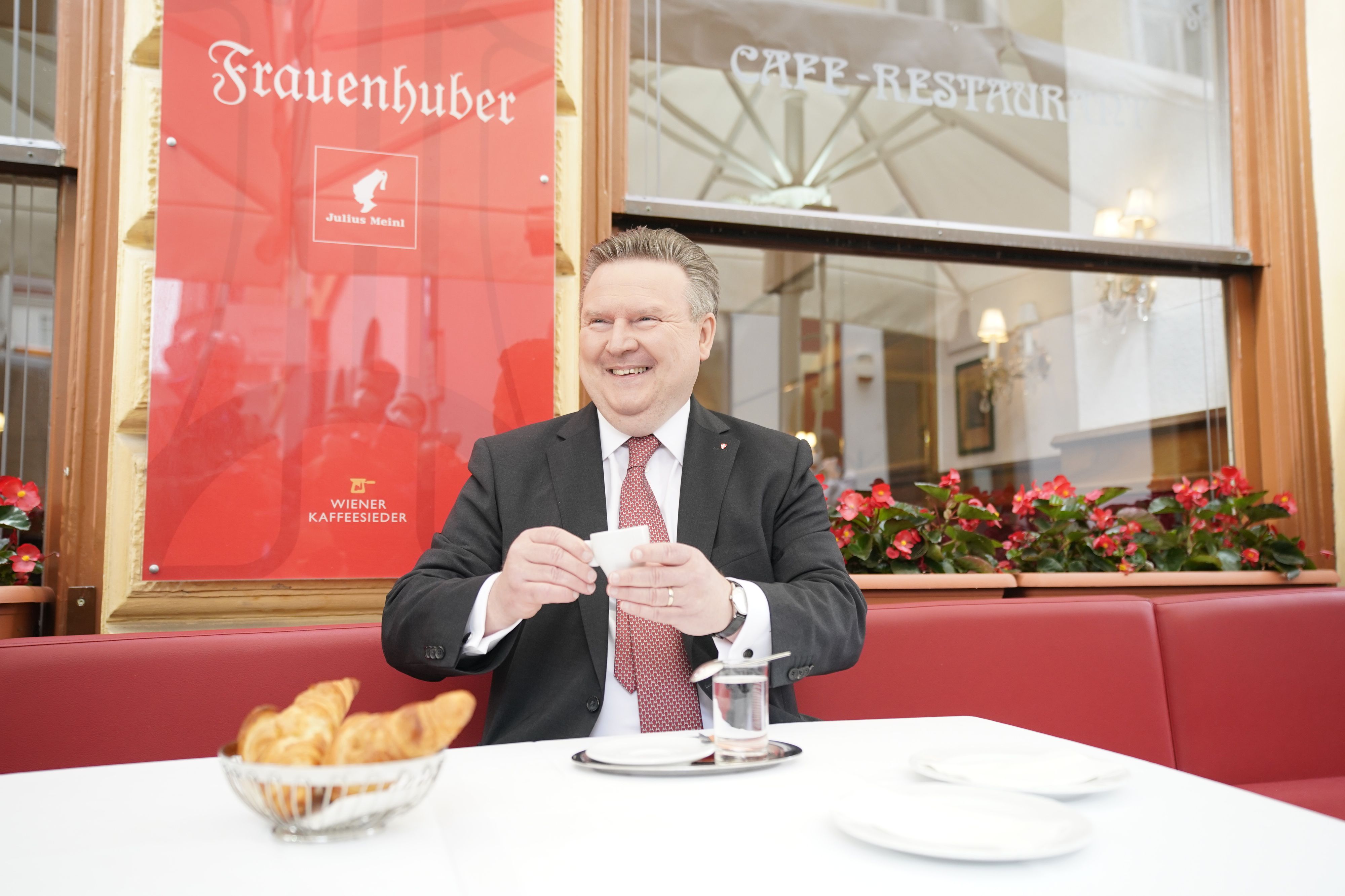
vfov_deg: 43.6
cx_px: 672
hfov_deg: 61.9
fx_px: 1121
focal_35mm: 30
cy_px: 448
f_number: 2.8
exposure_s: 1/400
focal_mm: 30
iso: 1000
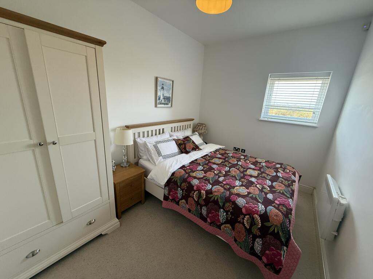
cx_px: 186
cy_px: 140
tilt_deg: -14.9
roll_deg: -3.1
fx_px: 151
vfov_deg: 85.7
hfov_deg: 102.1
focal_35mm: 14
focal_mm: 2.22
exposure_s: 1/100
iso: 250
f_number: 2.2
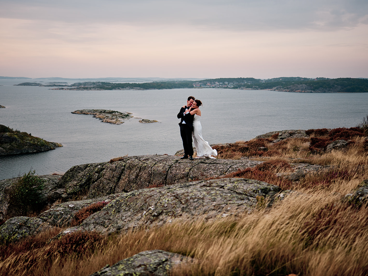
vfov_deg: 37.7
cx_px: 178
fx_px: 404
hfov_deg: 49.0
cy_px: 138
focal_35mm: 38
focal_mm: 23
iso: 125
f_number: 1.4
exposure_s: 1/1900
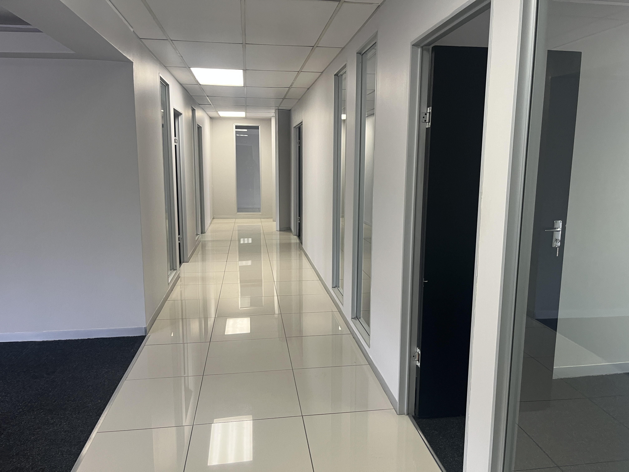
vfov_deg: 53.1
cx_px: 314
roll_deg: -0.5
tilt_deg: -8.7
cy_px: 236
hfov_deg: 67.3
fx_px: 472
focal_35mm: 26
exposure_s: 1/50
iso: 100
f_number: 1.6
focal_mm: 5.1
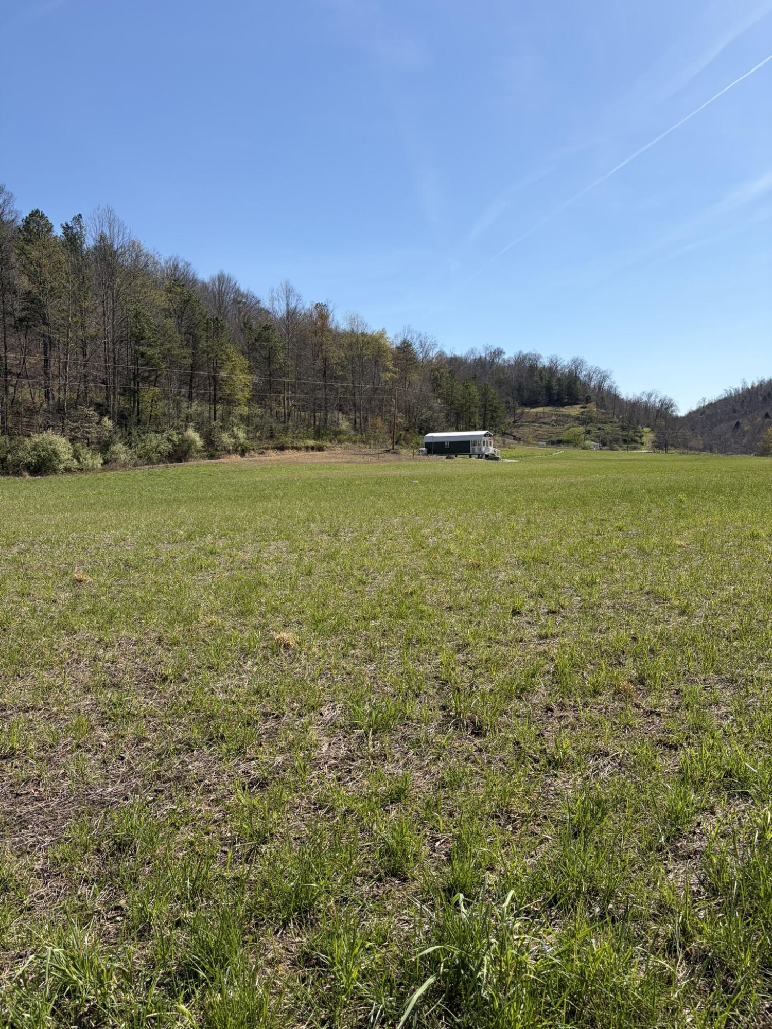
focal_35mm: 26
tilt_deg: +0.5
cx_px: 386
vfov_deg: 67.3
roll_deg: +0.3
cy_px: 514
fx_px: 773
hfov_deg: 53.1
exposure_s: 1/3448
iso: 50
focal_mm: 5.96
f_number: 1.6
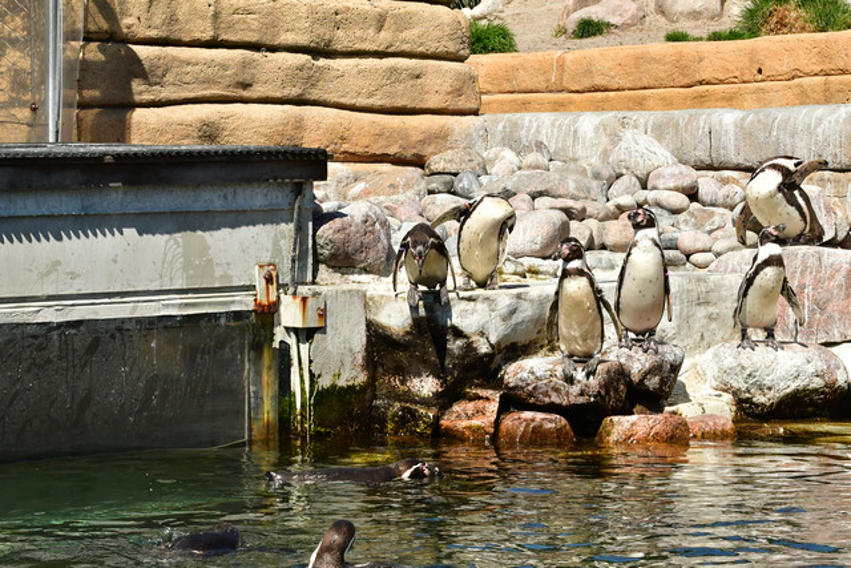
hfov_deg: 14.7
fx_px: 3310
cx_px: 426
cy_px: 284
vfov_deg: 9.8
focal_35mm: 140
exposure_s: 1/2500
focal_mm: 70
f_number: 9
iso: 800
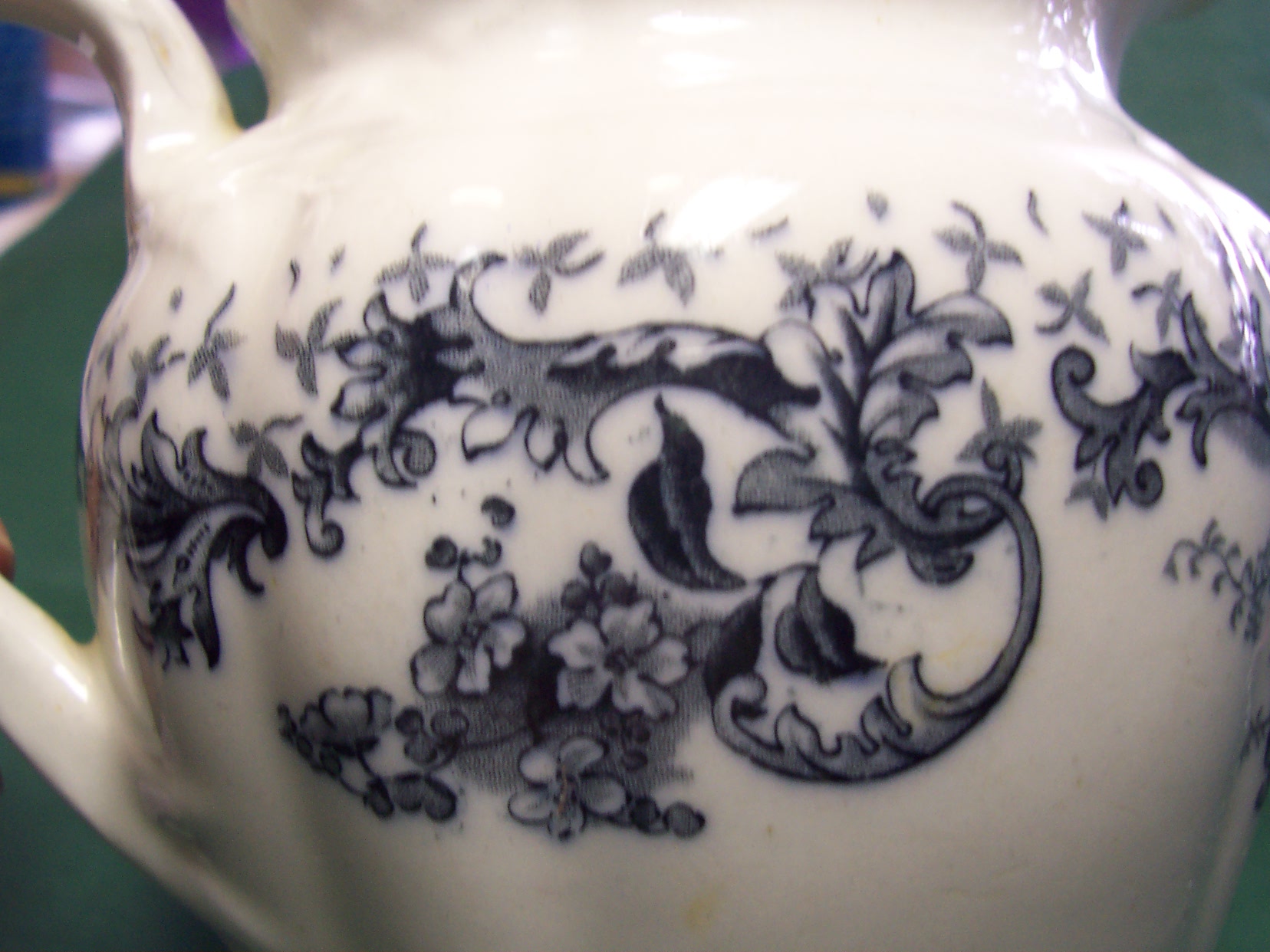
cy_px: 476
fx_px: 1357
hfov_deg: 50.1
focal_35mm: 37
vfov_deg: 38.7
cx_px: 635
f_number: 2.8
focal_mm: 5.6
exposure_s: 1/30
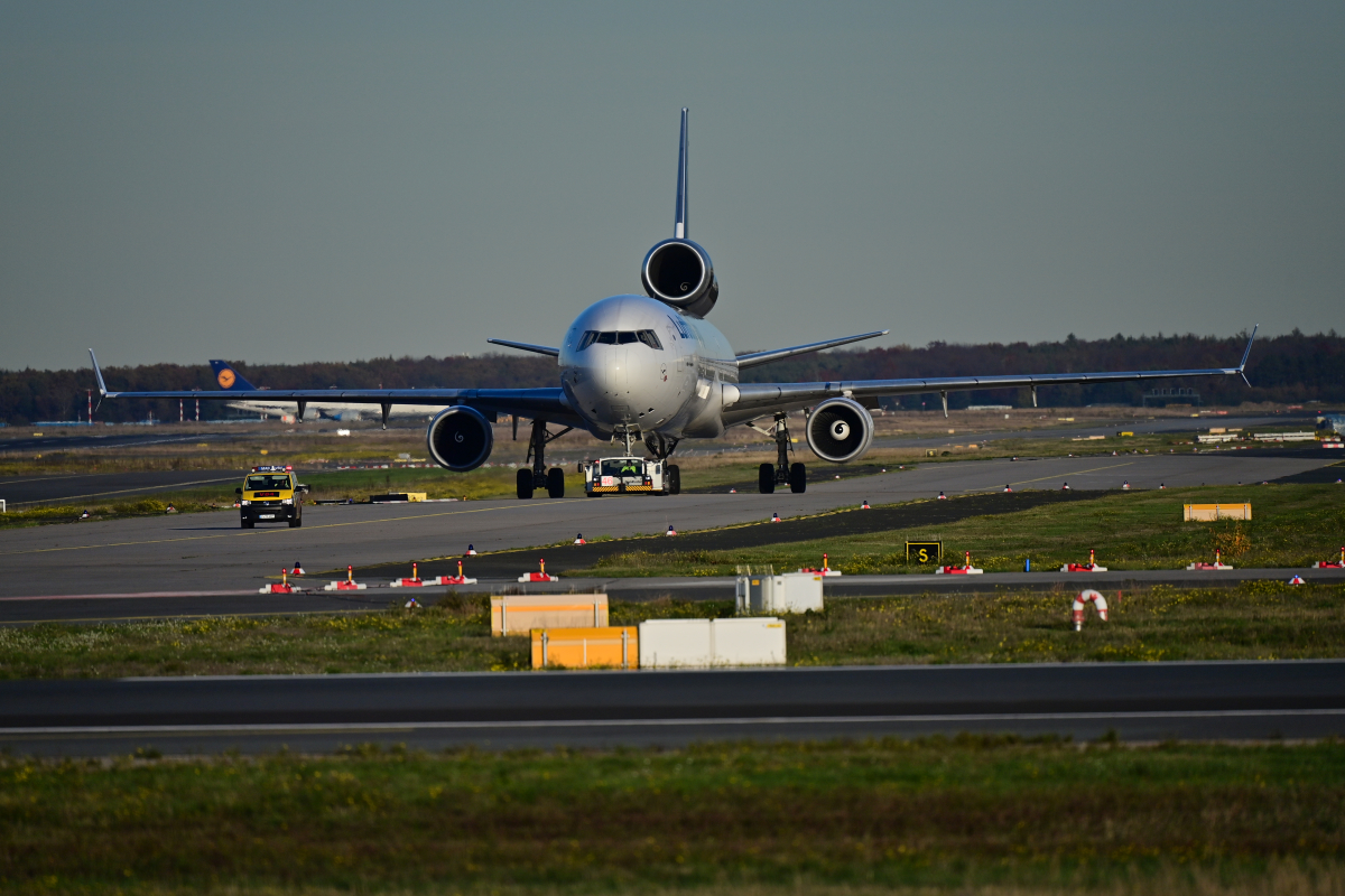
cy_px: 448
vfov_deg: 2.5
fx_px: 20921
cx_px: 672
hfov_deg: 3.7
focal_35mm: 560
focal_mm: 560
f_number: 5.6
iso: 180
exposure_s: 1/2000
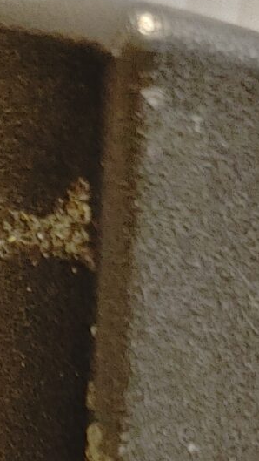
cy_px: 712
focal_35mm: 137
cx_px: -301
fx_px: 1671
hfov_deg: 8.3
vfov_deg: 14.5
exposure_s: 1/24
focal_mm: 5.58
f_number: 1.8
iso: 300
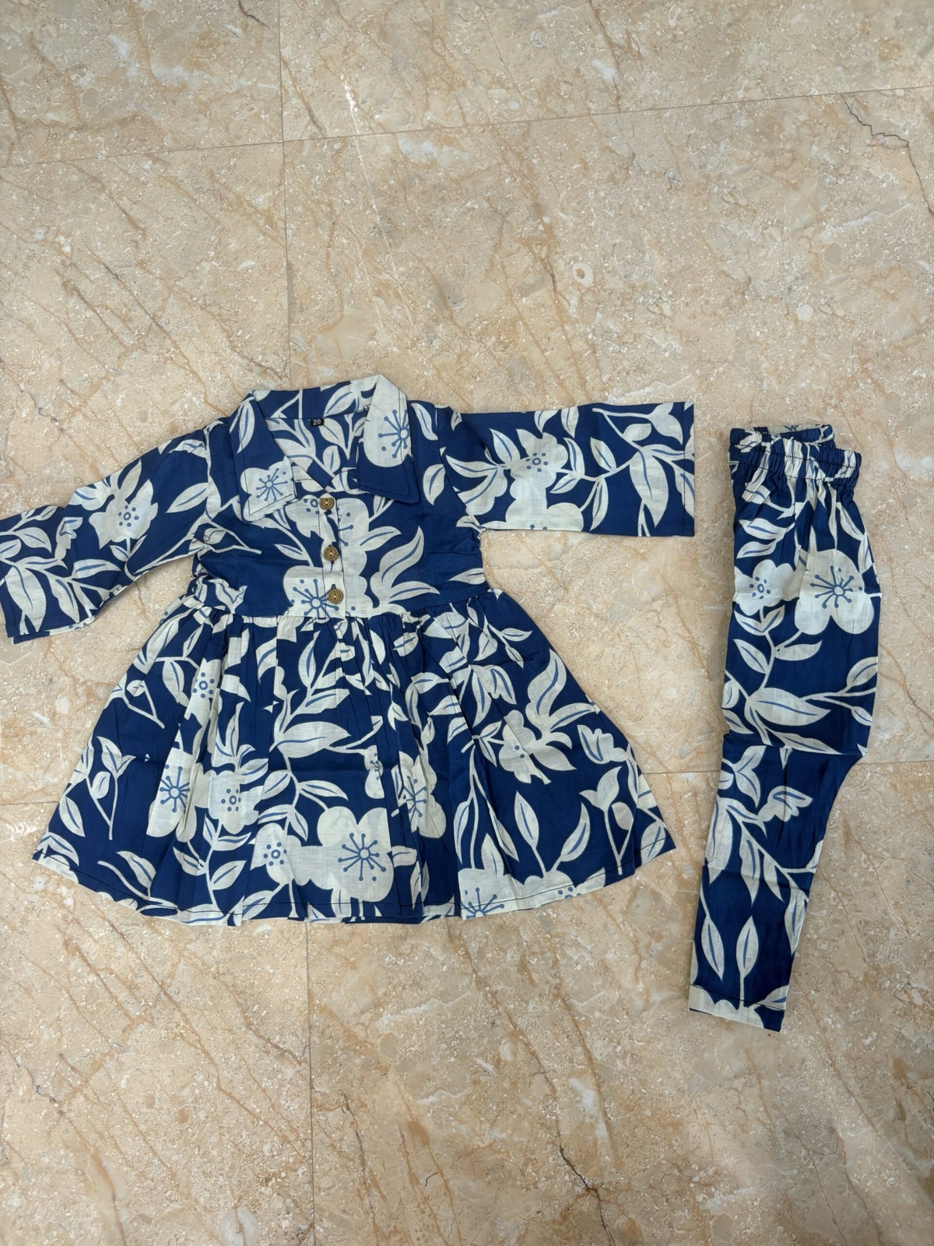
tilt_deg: -82.4
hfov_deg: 53.1
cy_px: 623
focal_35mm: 26
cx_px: 467
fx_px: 935
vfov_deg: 67.3
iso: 125
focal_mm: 5.96
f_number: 1.6
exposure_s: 1/50
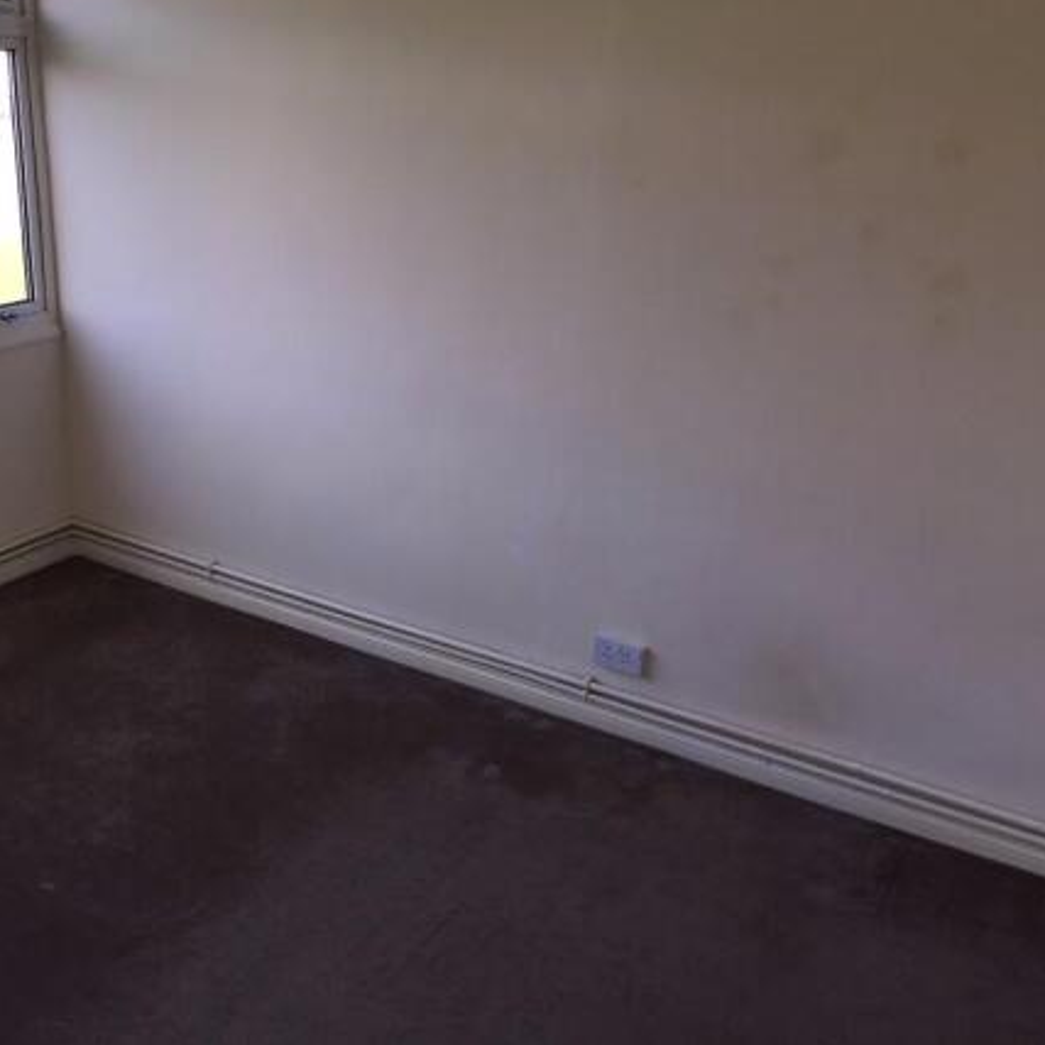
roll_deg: -0.8
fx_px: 1195
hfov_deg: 46.5
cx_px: 356
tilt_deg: -19.5
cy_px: 513
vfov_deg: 47.2
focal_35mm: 35
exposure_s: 1/115
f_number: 2.2
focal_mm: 4.15
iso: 32
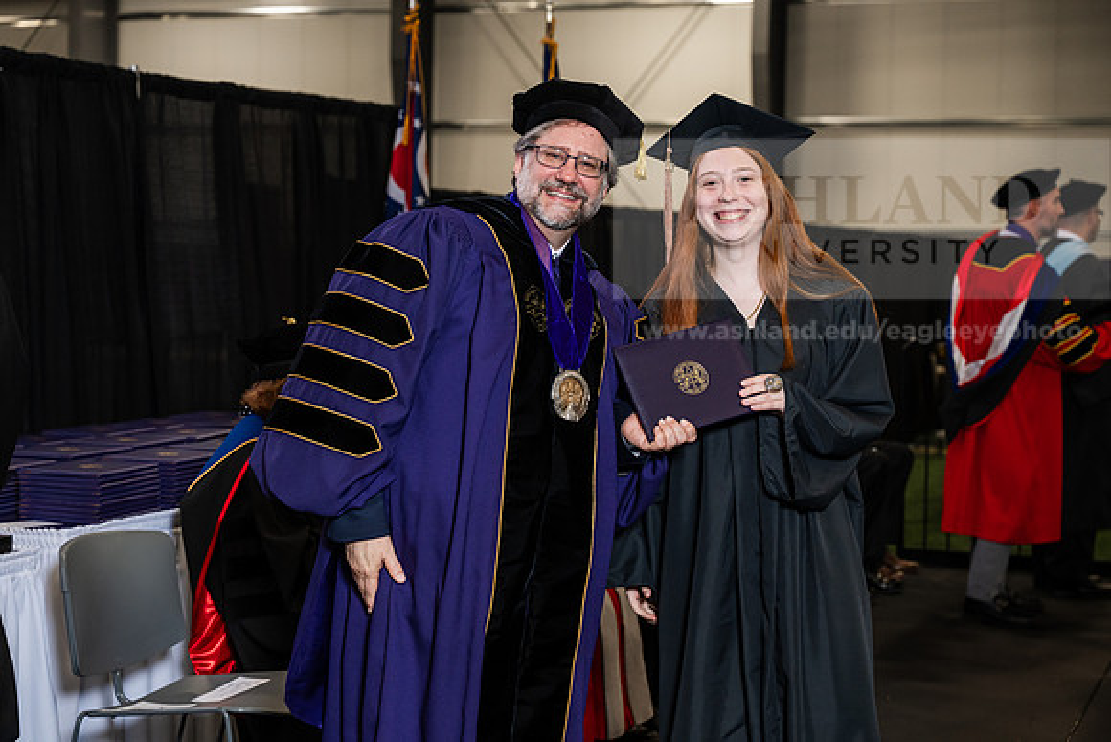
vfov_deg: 19.7
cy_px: 371
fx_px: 2130
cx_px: 556
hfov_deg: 29.2
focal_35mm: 69
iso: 1250
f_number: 4.5
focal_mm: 69
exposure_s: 1/200
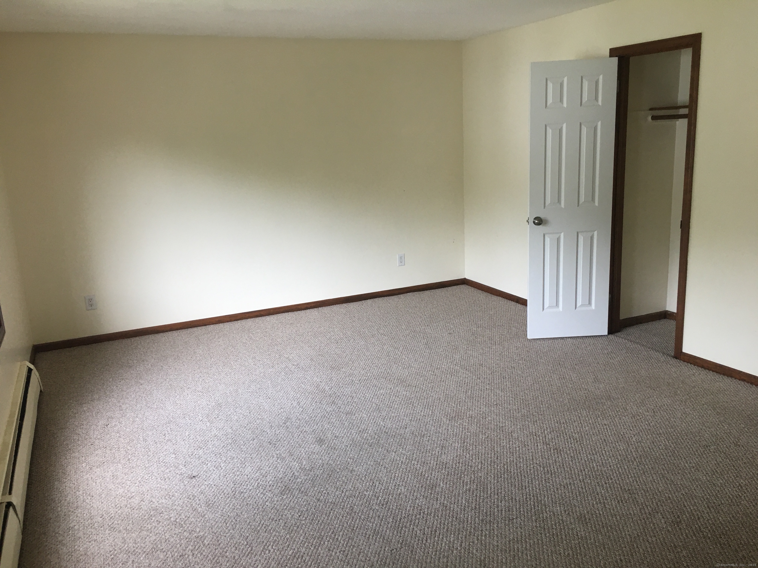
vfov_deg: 48.2
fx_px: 635
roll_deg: +3.1
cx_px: 379
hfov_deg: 61.7
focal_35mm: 29
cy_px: 284
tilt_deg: -11.4
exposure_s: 1/15
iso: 25
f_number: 2.2
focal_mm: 4.15
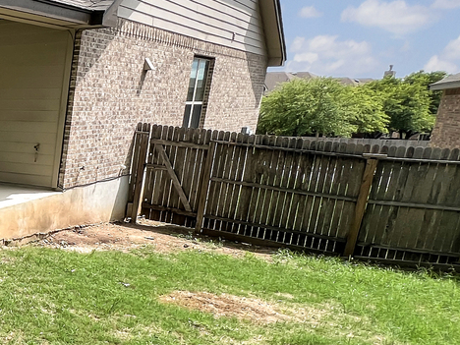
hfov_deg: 30.2
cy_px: 243
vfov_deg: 35.4
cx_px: -207
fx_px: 532
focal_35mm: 40
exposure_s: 1/1014
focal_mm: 1.57
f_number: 1.8
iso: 32
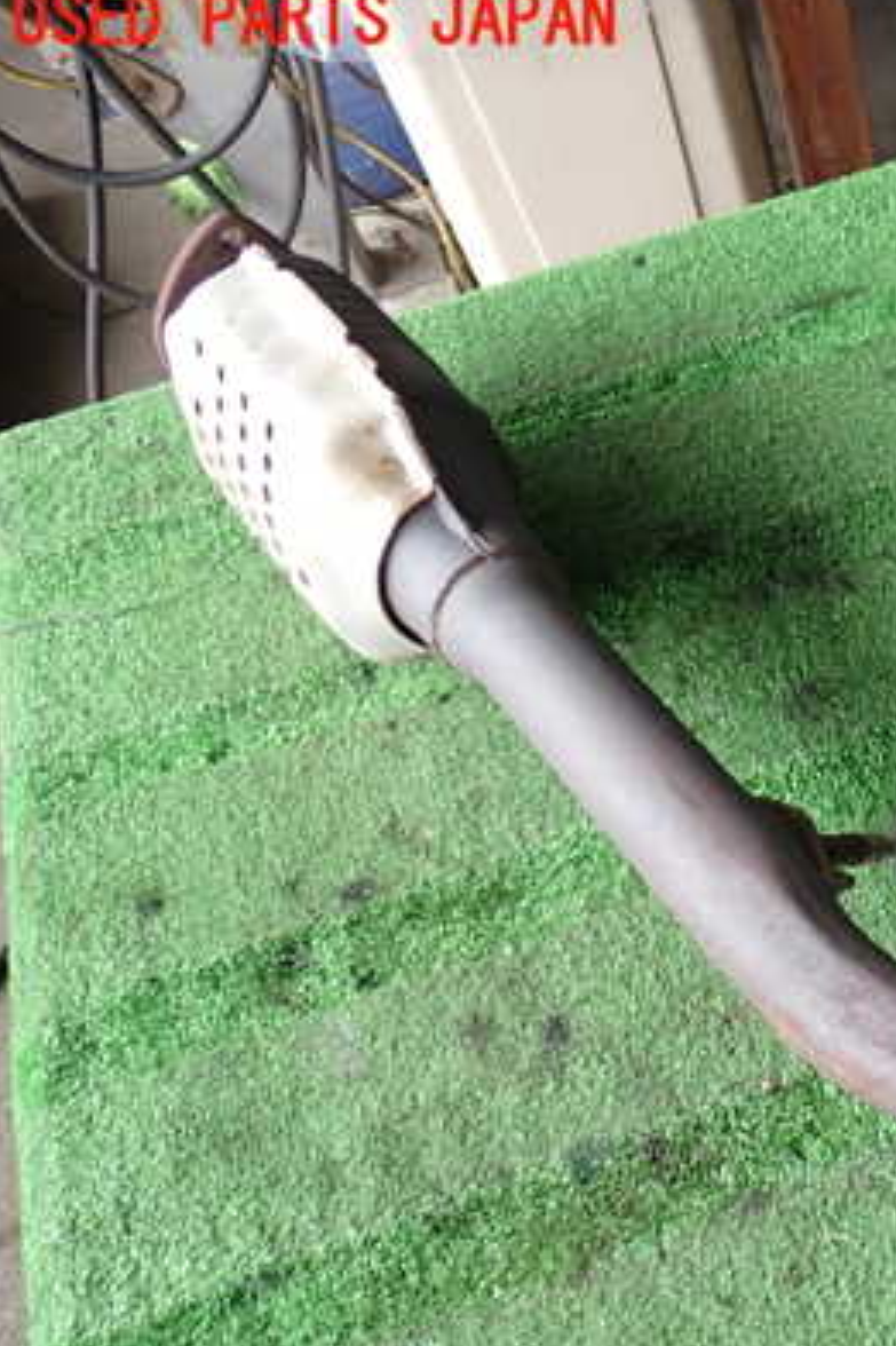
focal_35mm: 51
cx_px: 1023
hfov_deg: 24.4
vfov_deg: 38.8
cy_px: 752
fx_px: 1906
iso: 100
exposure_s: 1/80
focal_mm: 5.79
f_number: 2.4
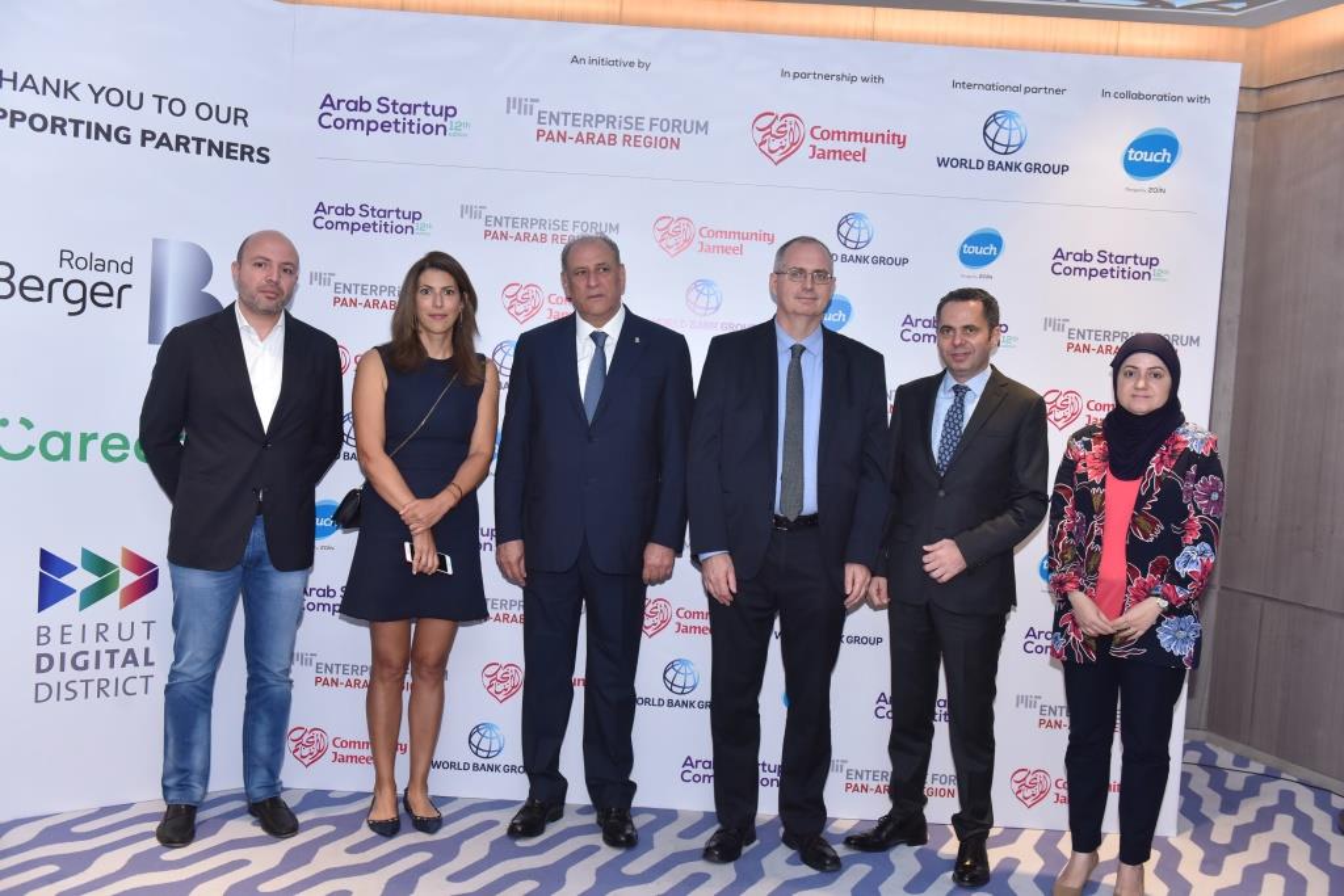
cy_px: 448
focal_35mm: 36
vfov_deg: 36.9
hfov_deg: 53.1
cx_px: 672
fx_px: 1344
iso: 1250
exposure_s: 1/250
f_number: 4.5
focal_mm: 36
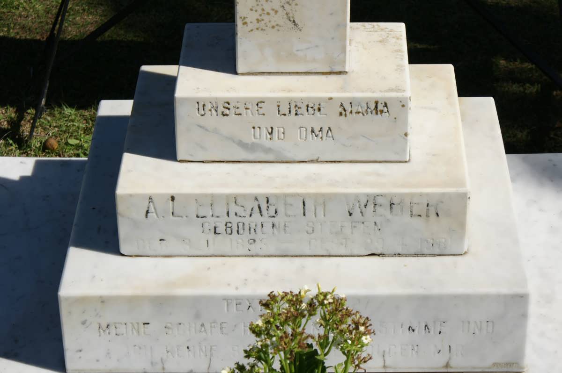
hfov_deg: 19.5
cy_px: 186
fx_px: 1638
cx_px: 281
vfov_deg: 13.0
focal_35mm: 105
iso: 200
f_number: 10
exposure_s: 1/400
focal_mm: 70
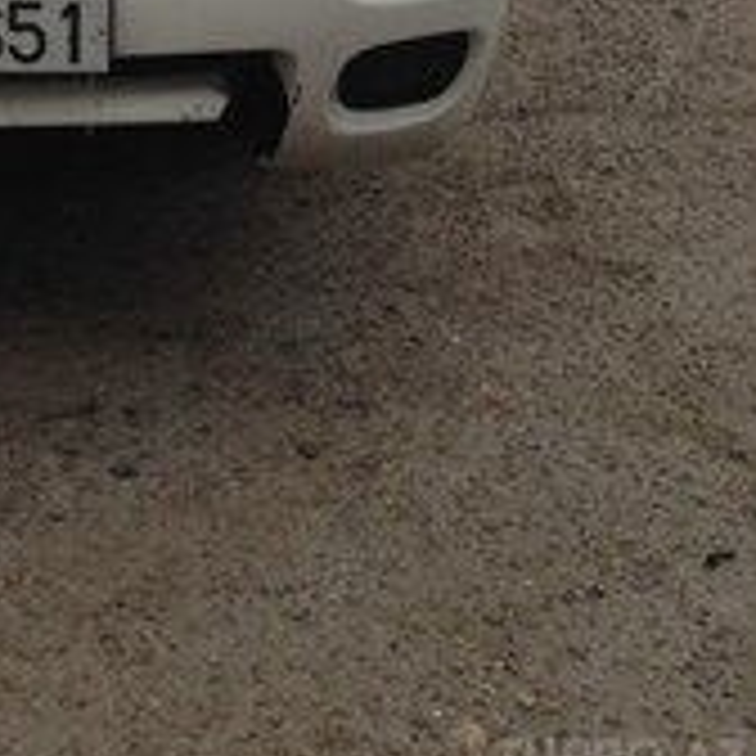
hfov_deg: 19.3
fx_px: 2125
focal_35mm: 86
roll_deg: -0.7
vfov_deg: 18.4
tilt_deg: -8.3
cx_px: -72
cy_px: -297
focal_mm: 4.12
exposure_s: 1/222
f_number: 2.4
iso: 50
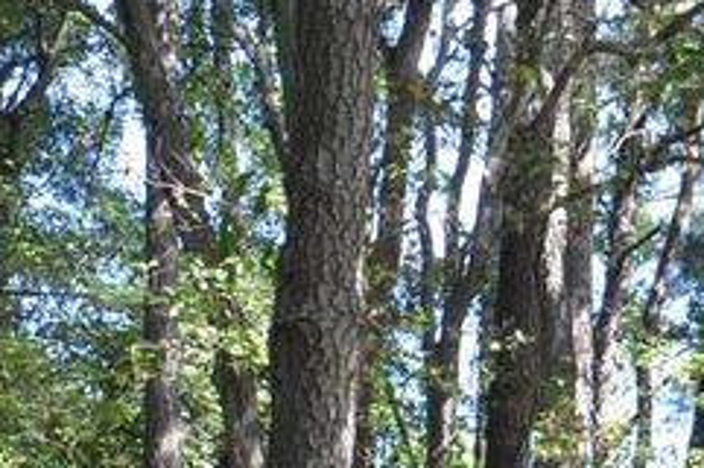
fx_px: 3144
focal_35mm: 161
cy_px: 1136
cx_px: 70
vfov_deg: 7.9
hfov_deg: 12.7
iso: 360
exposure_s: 1/125
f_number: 5.6
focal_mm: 18
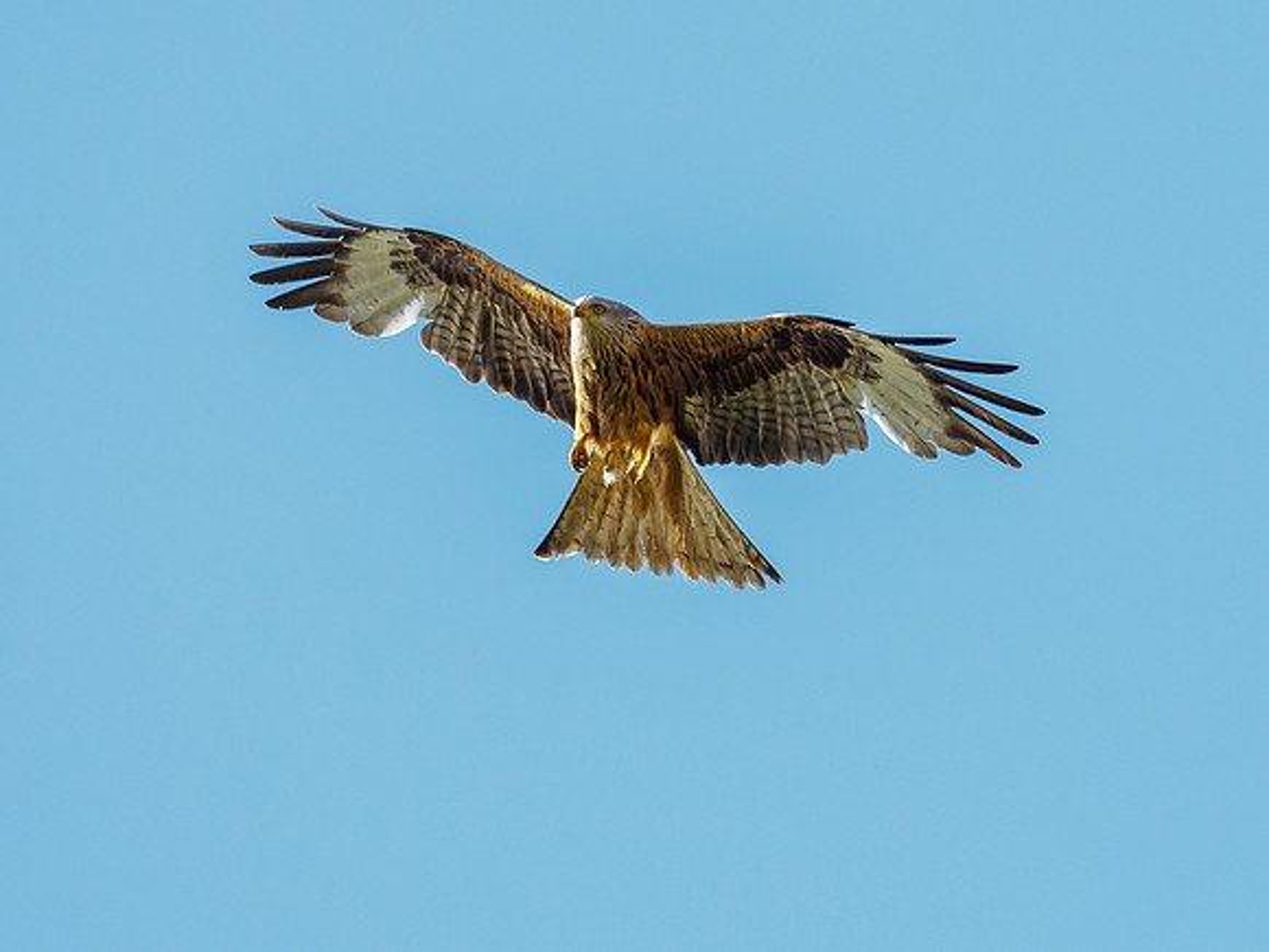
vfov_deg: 1.5
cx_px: 1079
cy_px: 364
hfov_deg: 1.9
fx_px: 37472
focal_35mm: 1022
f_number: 4.5
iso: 1250
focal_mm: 300
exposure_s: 1/1250
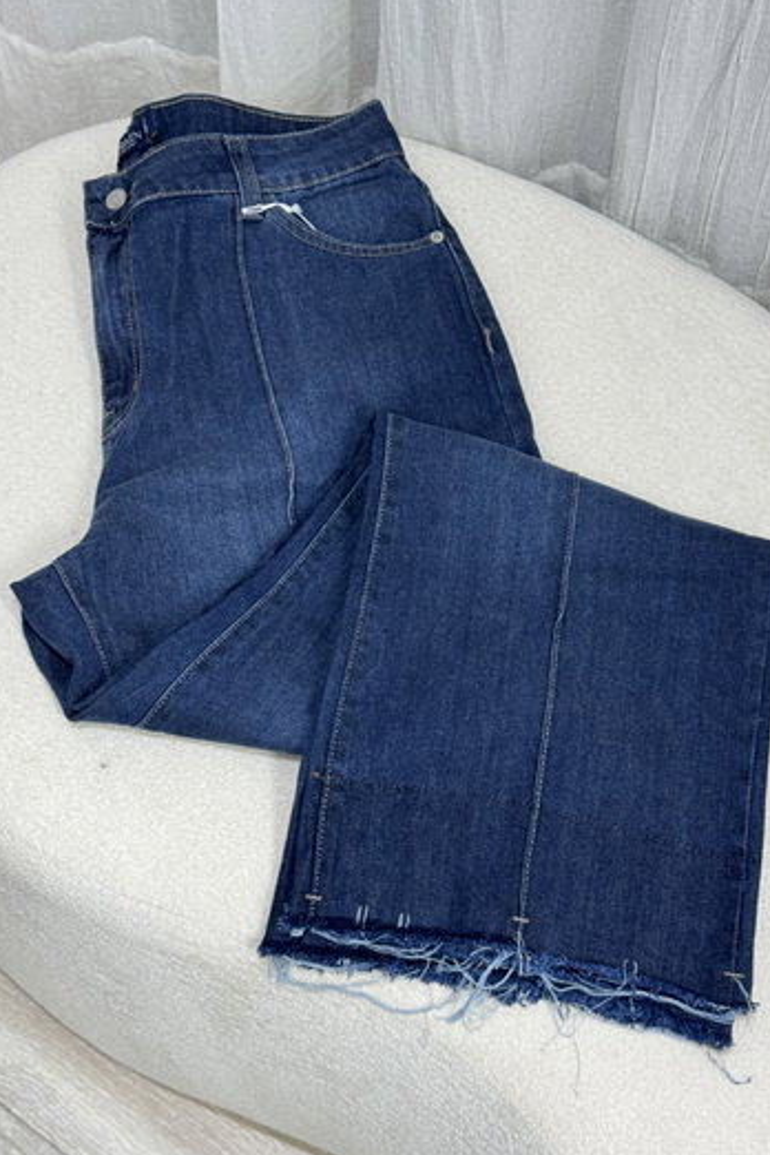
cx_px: 434
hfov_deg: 26.5
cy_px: 581
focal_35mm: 51
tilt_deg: -62.7
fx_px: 1636
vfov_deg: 38.9
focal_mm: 6.76
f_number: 1.78
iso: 80
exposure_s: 1/50
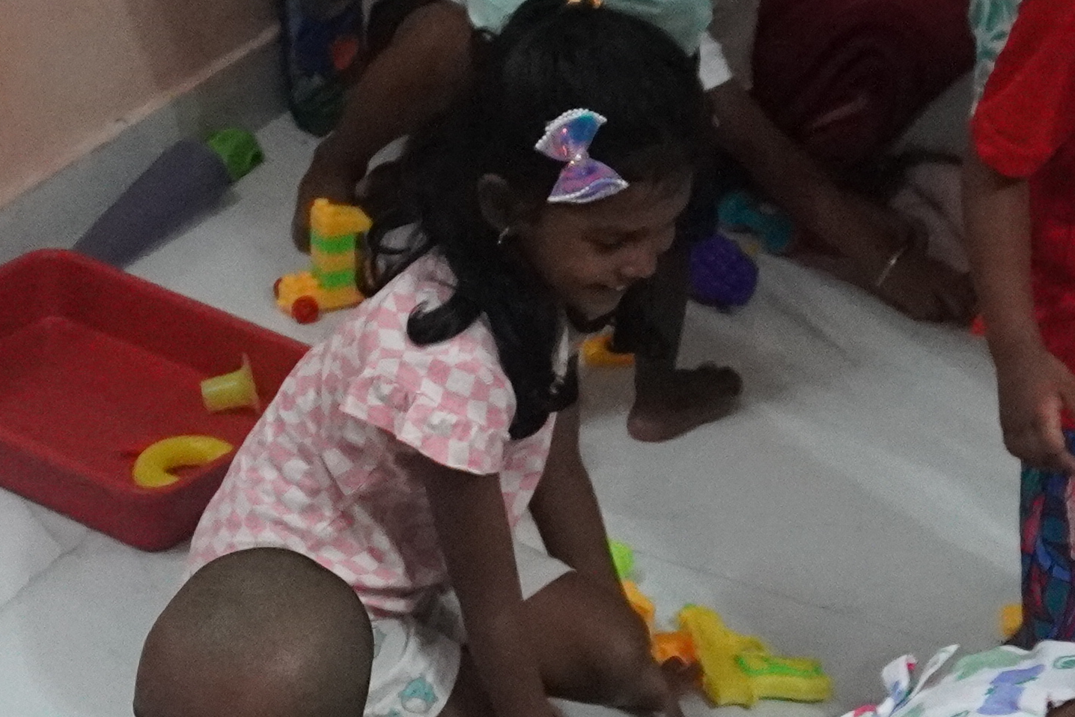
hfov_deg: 17.2
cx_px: 439
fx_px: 3555
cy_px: 854
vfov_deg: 11.3
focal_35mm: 119
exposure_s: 1/160
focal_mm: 19
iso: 5000
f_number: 4
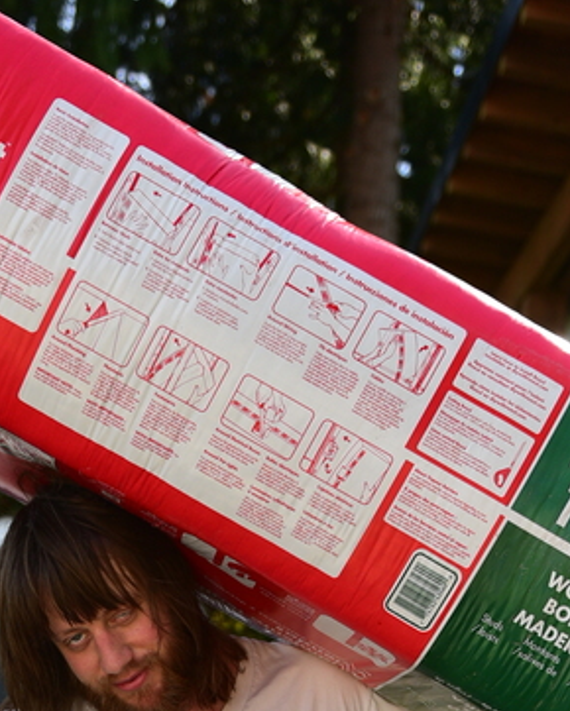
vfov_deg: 19.5
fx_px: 1896
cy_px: 943
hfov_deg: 17.0
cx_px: 169
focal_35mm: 90
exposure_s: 1/1000
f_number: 2.8
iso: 200
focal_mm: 29
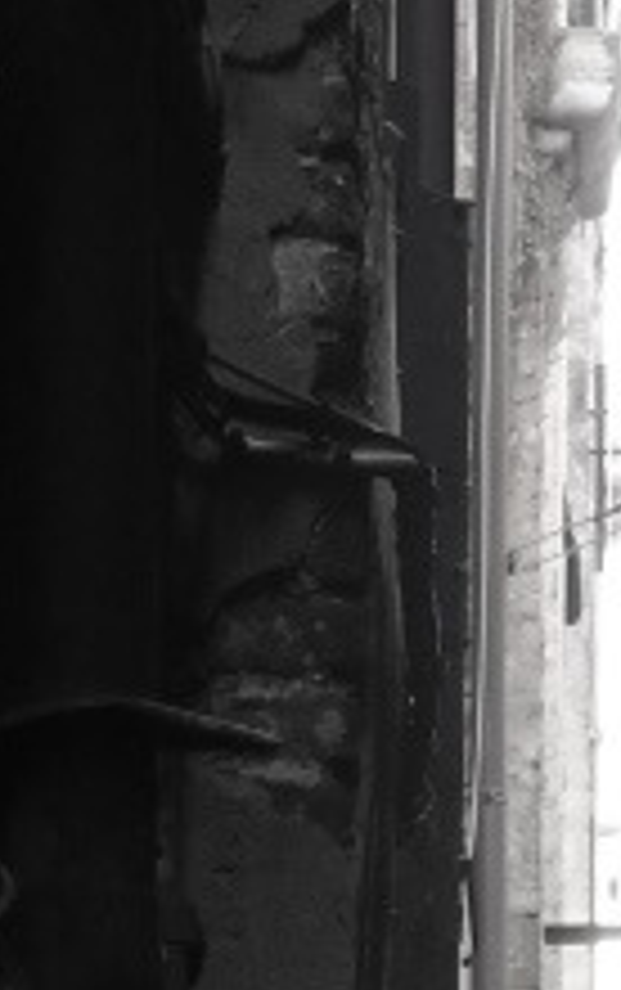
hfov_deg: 3.5
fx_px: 10013
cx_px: 724
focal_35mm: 371
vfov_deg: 5.3
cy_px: 3244
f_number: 5.6
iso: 200
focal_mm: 33
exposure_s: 1/30
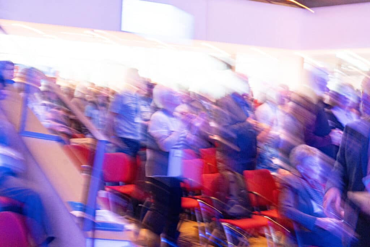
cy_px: 124
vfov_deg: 23.8
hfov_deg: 35.0
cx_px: 185
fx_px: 586
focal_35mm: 57
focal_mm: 57
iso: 1600
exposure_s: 1/10
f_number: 5
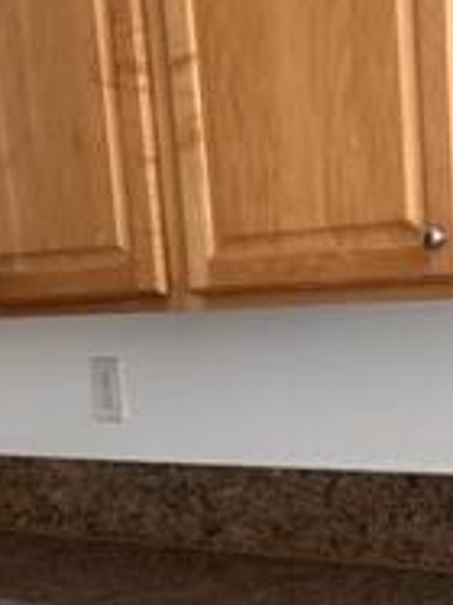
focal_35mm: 89
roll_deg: +5.0
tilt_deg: -13.7
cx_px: 139
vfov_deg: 20.8
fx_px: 1555
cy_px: 686
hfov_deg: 16.5
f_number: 1.5
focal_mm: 5.7
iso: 50
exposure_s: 1/302
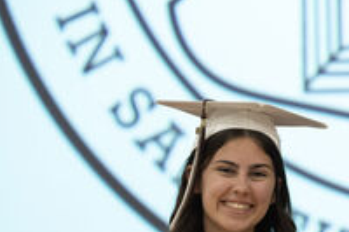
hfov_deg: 3.8
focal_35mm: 538
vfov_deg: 2.5
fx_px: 5211
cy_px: 323
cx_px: 355
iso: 1600
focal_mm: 175
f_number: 4
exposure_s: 1/100
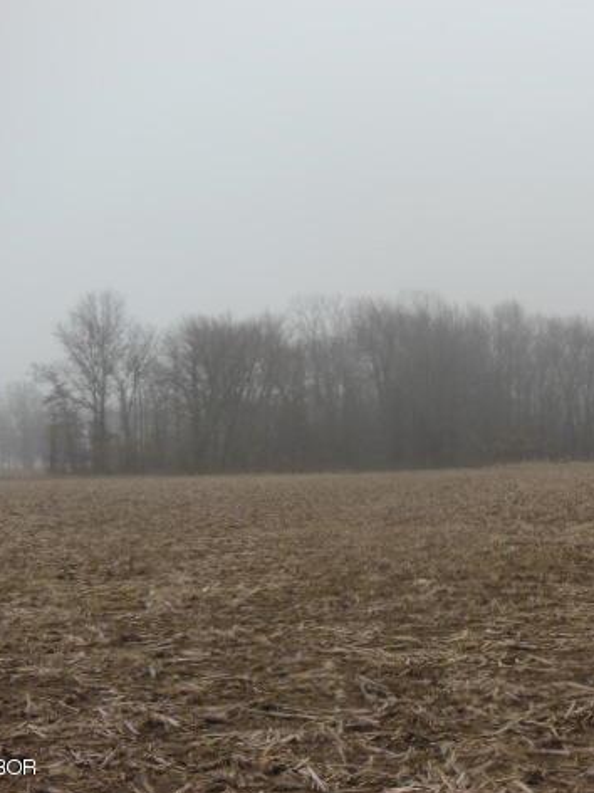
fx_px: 1396
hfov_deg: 23.8
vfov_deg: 31.7
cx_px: 440
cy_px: 398
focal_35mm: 61
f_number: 4.4
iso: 125
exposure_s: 1/80
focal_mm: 8
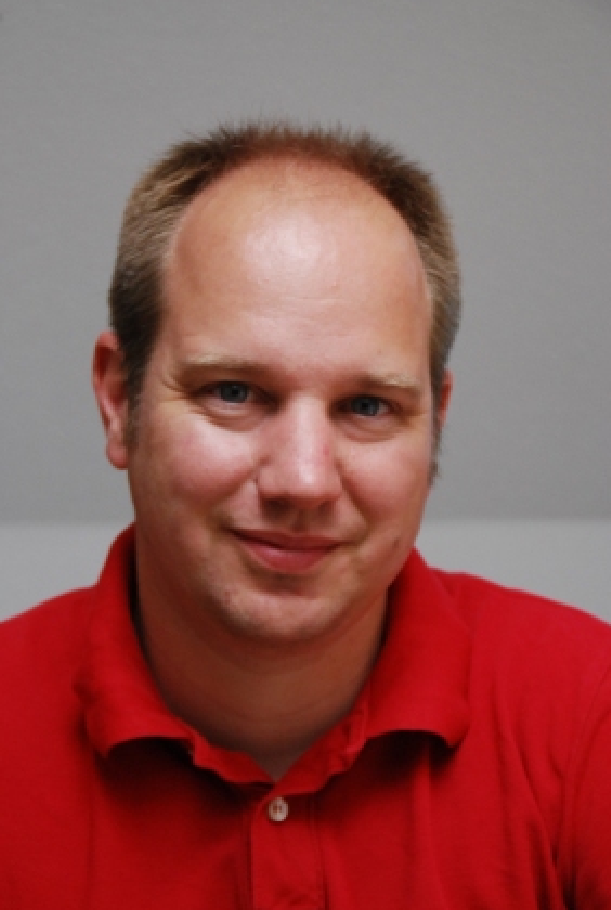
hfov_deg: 12.3
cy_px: 466
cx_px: 291
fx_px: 2837
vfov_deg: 18.2
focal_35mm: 112
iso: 900
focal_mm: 70
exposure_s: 1/125
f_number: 5.3
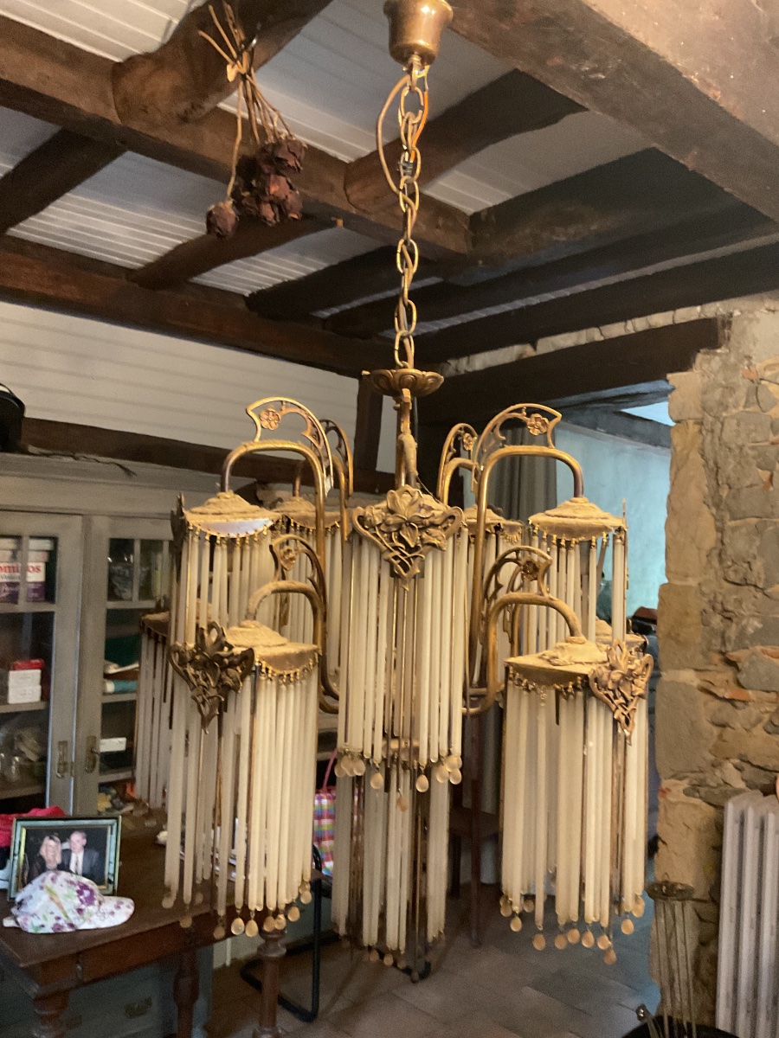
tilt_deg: +3.1
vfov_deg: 61.7
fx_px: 870
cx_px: 390
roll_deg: -1.2
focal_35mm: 29
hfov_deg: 48.2
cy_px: 519
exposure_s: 1/30
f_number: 1.8
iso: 500
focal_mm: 3
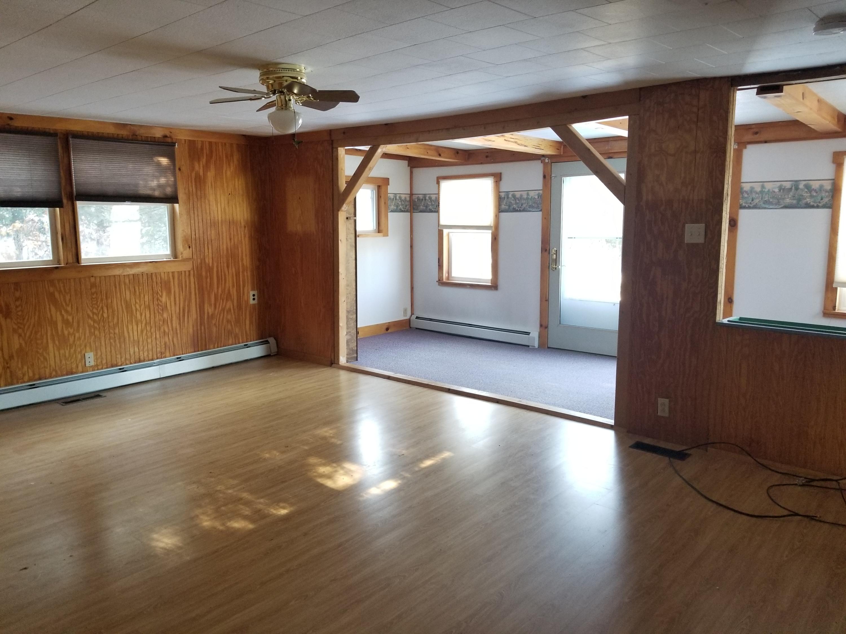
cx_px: 423
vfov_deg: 53.1
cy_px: 317
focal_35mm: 26
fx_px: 635
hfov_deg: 67.3
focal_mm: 4.25
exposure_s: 1/50
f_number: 1.7
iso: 200
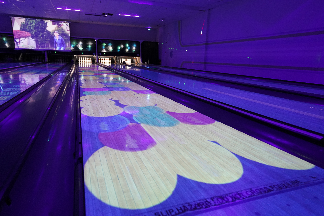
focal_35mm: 24
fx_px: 216
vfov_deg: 53.1
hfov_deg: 73.7
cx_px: 162
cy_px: 108
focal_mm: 24
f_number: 4
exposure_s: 1/160
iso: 6400
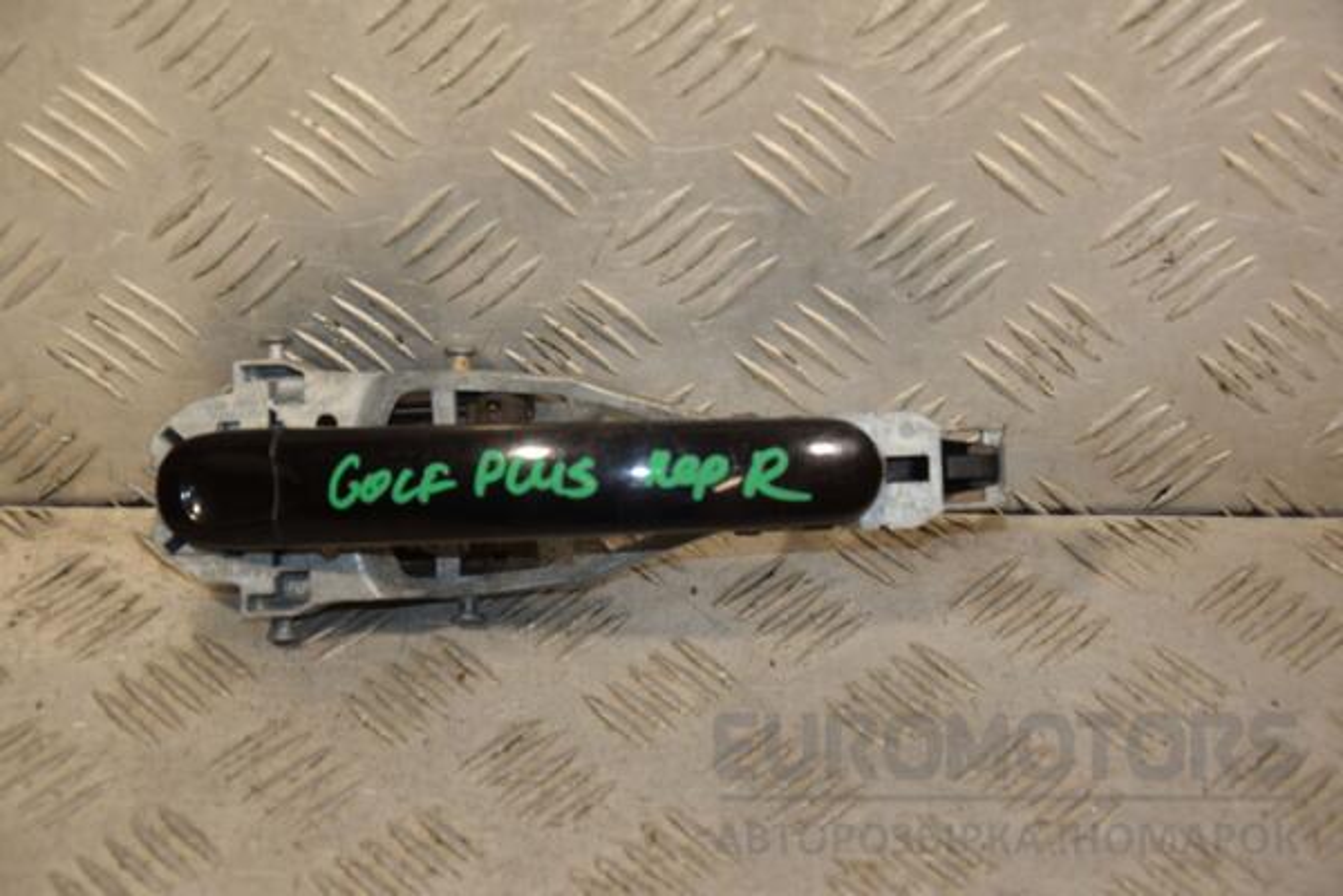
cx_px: 672
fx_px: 3245
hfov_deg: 23.4
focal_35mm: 87
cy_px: 448
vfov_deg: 15.7
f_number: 5
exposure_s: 1/200
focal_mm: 58
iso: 800
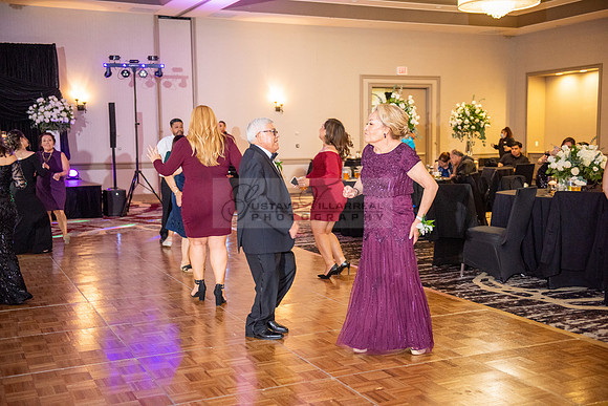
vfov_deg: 30.5
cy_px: 203
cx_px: 304
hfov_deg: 44.5
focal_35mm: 44
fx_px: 743
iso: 1600
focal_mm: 44
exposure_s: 1/125
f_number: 2.8
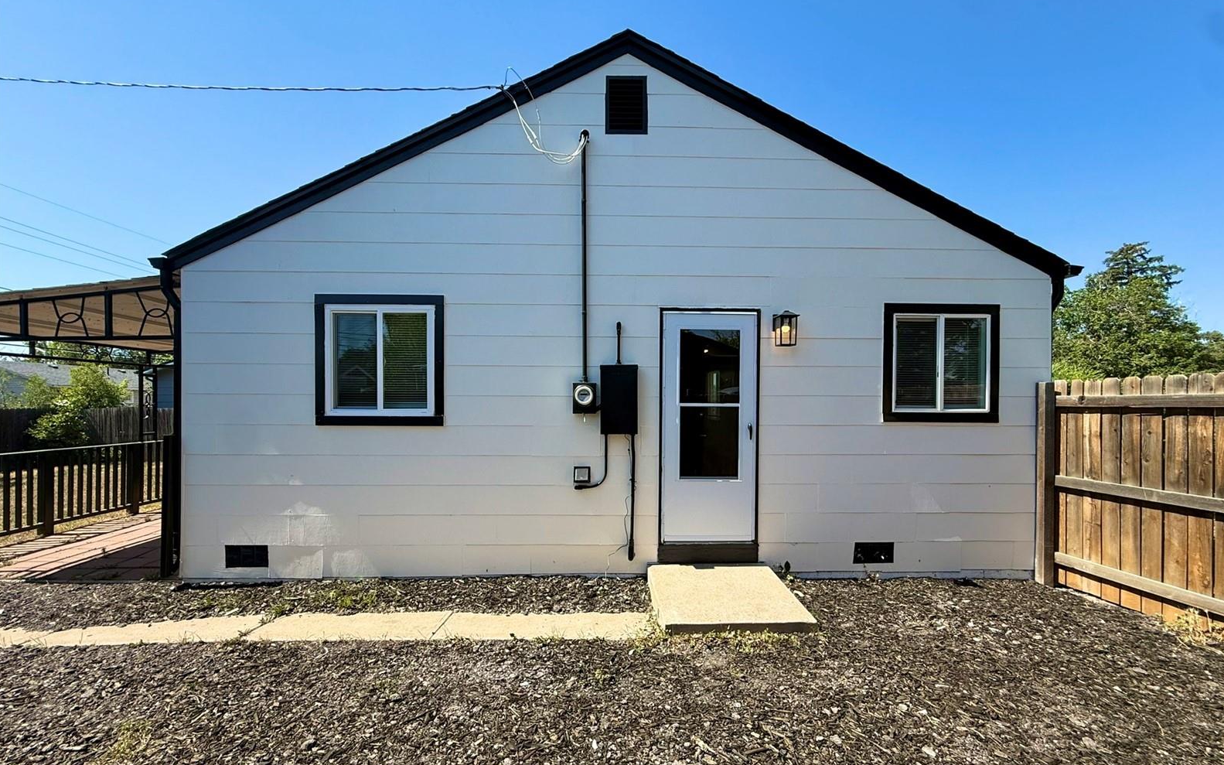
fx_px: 500
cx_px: 615
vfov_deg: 74.7
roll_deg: +0.8
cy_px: 408
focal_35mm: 15
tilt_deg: +0.7
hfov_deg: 101.5
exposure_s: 1/1068
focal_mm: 2.22
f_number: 2.2
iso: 50
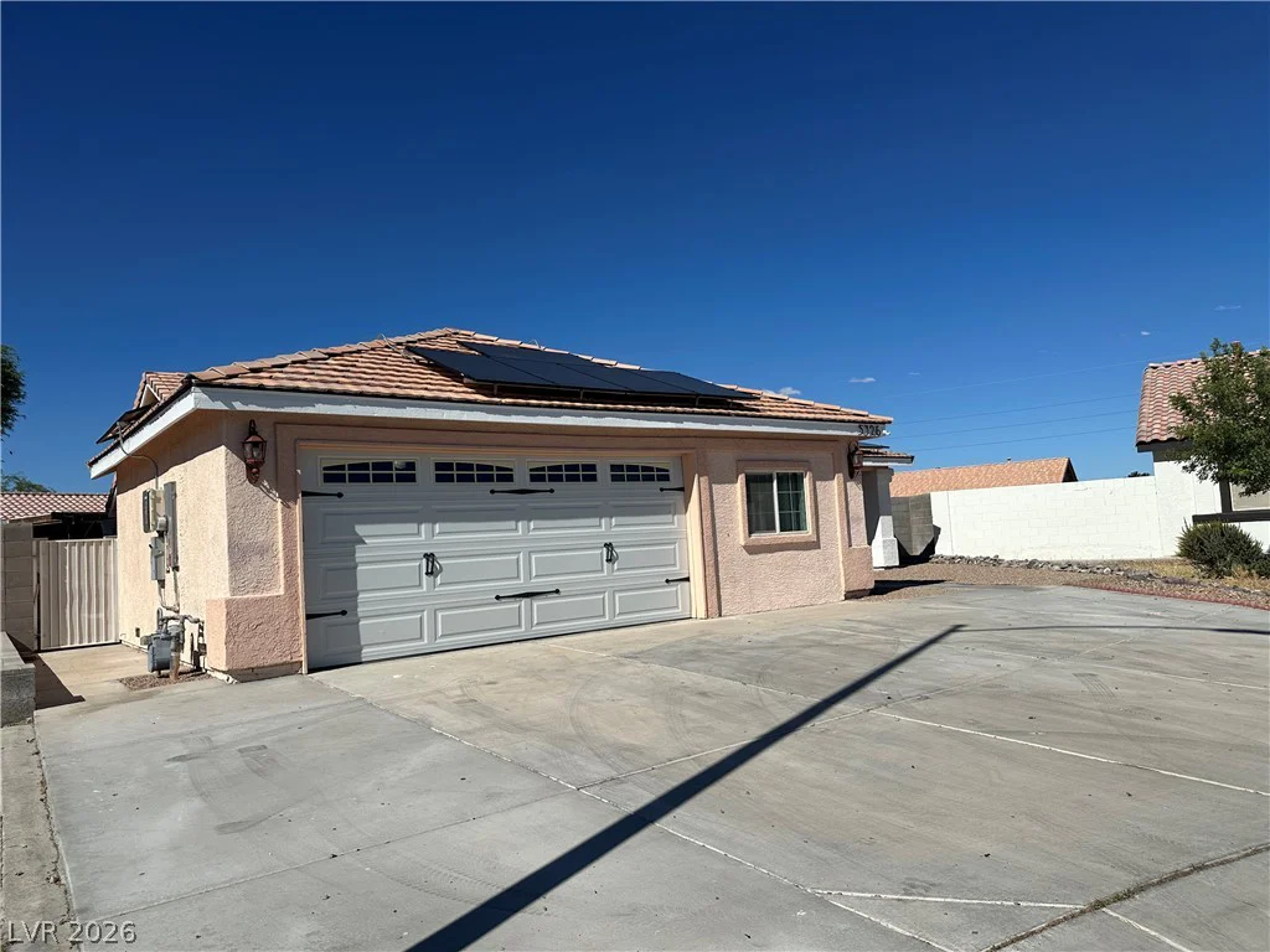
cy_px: 476
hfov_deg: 71.6
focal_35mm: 24
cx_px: 635
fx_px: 881
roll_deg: +2.9
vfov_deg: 56.8
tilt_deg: +3.8
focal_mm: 6.86
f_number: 1.78
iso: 80
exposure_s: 1/10753
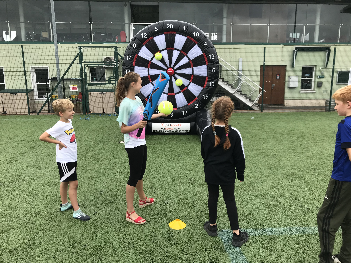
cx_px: 176
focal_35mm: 28
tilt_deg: -8.6
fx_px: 284
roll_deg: +0.3
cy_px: 132
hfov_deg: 63.4
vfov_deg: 49.7
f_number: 1.8
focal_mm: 3.99
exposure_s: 1/656
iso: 20
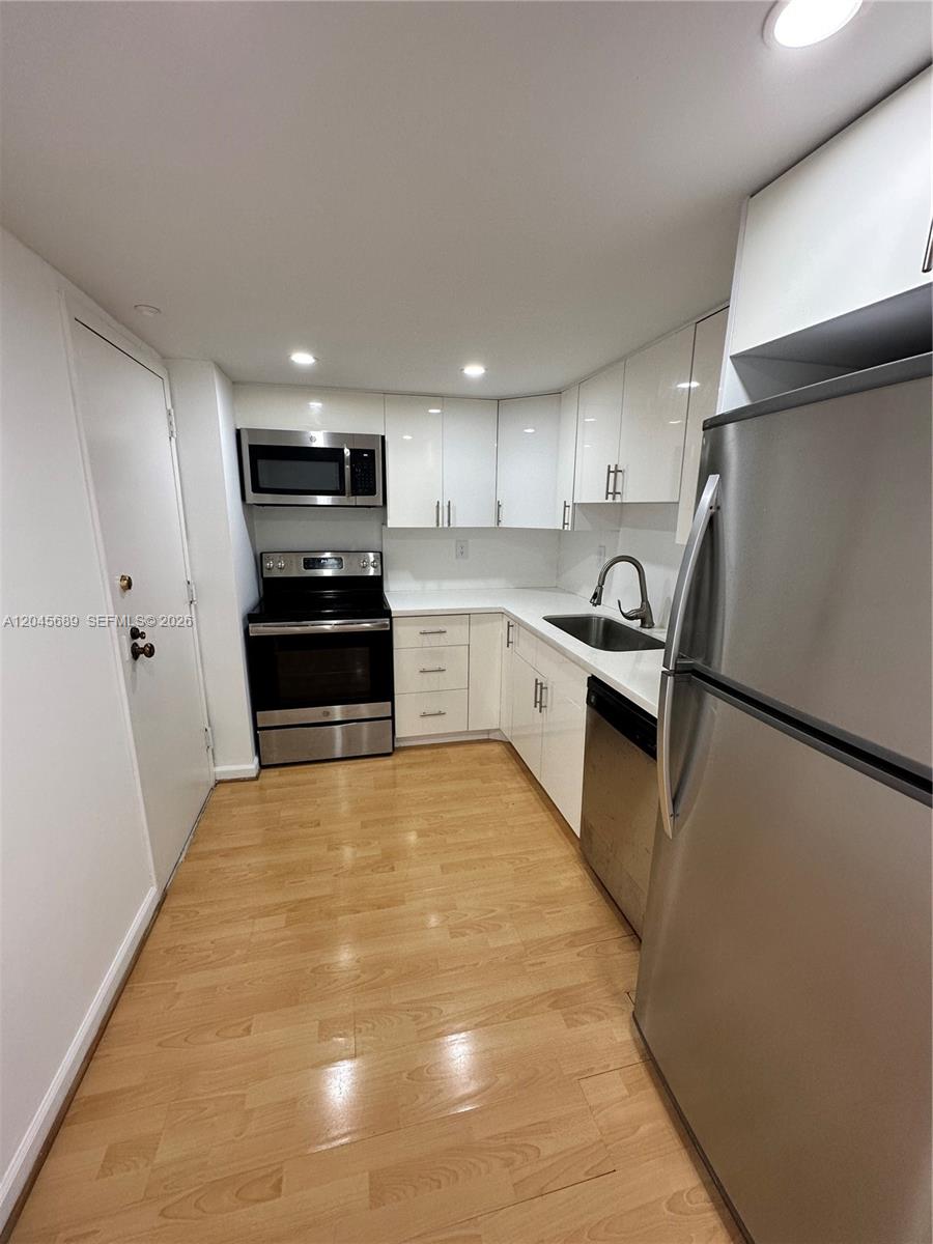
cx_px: 466
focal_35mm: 14
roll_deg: -1.7
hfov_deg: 85.7
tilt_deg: -13.9
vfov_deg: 102.1
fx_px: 503
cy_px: 622
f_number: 2.2
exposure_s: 1/120
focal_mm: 2.22
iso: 160
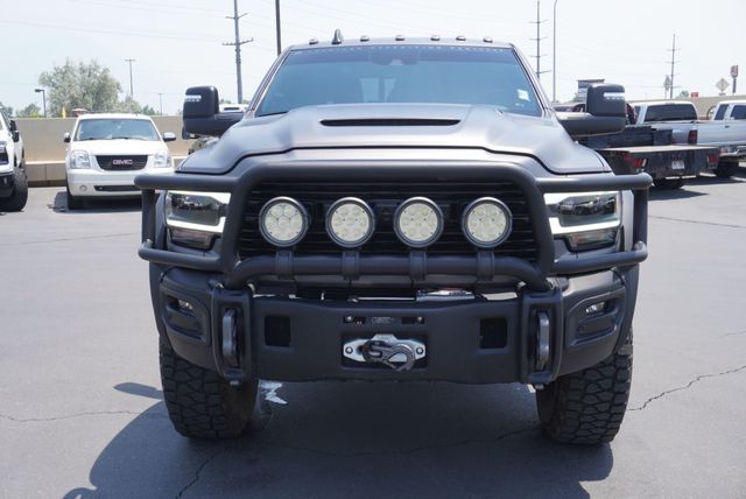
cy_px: 250
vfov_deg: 35.6
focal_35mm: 38
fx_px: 778
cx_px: 373
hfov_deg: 51.2
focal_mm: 25
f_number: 9
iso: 100
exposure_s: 1/125
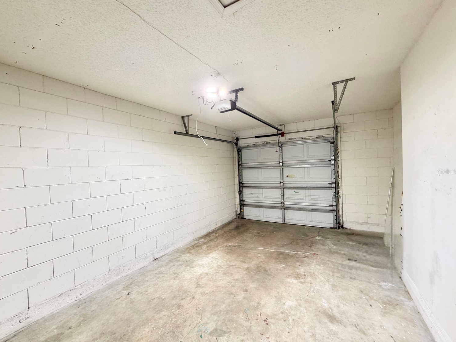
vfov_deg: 81.8
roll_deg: +3.4
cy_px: 171
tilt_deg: +0.2
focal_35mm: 15
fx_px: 198
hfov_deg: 98.1
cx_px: 222
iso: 200
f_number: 2.2
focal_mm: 2.22
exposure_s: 1/60
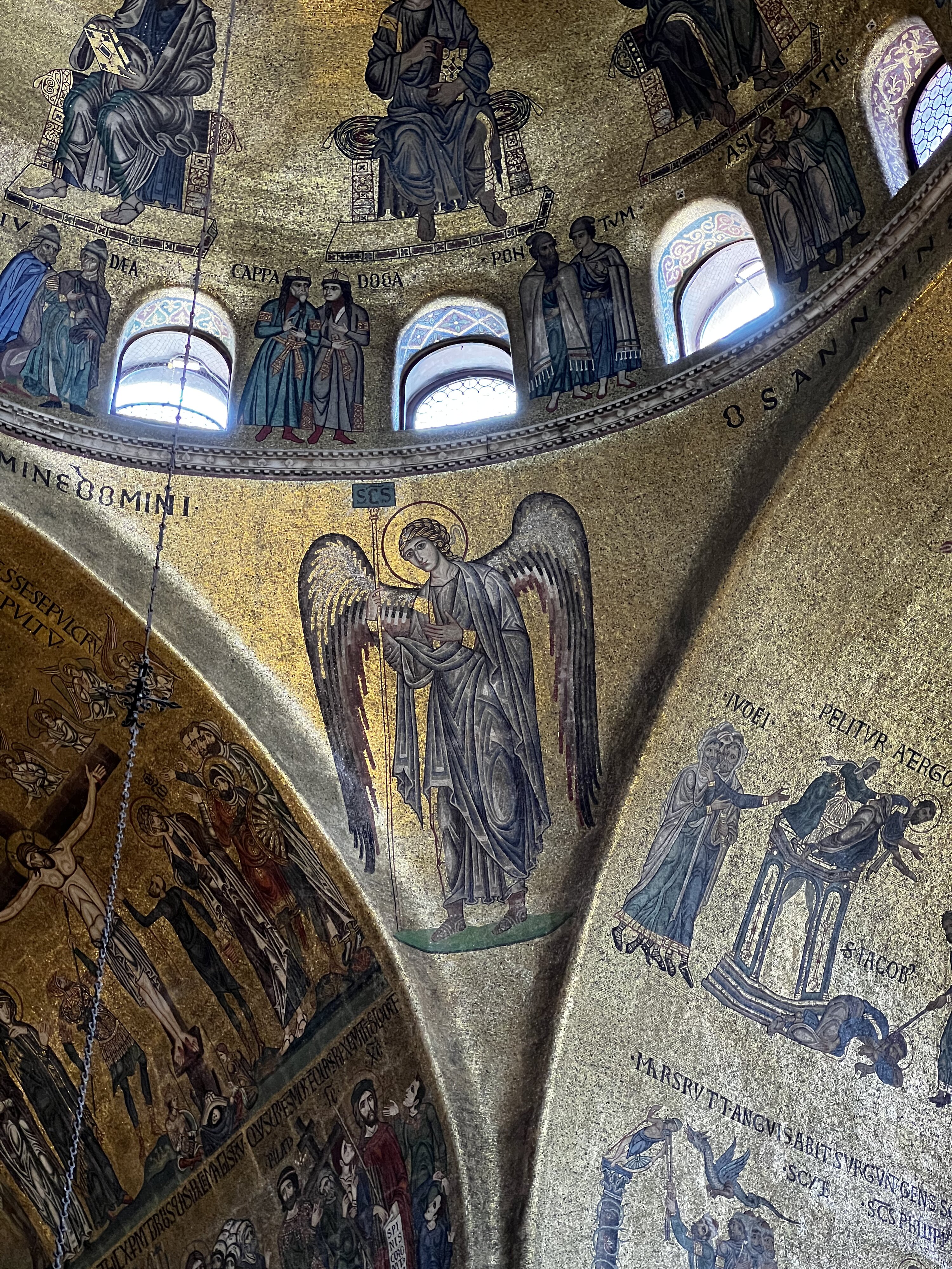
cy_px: 634
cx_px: 476
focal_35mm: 77
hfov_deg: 19.1
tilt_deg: +46.4
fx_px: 2824
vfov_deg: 25.3
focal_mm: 9
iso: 800
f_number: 2.8
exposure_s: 1/50
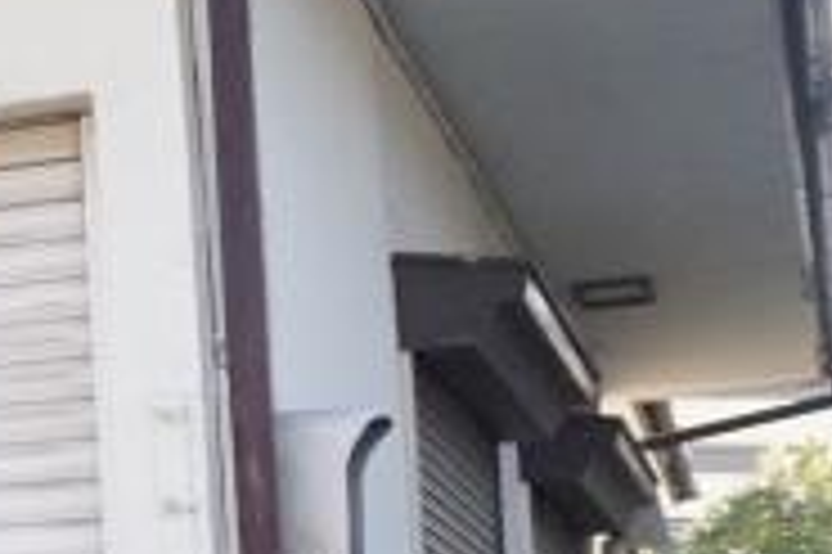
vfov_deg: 10.3
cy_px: 462
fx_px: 3071
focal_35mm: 133
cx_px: -1142
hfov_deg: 12.3
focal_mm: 16
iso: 1600
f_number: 9
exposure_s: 1/400
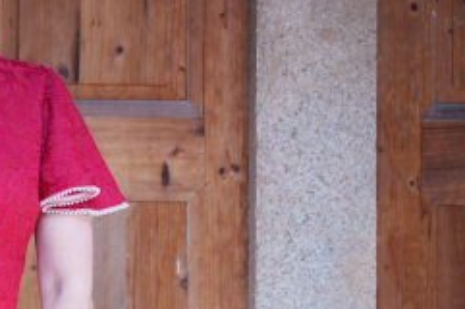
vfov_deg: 15.3
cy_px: 114
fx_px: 1148
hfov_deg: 21.1
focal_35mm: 89
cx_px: -114
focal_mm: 35
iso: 100
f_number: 4
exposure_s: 1/125
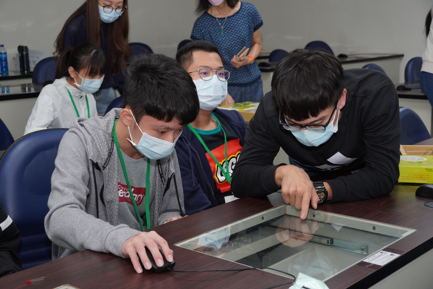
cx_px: 216
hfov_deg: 36.9
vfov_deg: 25.1
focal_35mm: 54
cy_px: 144
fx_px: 649
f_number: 5.6
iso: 640
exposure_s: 1/80
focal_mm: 36
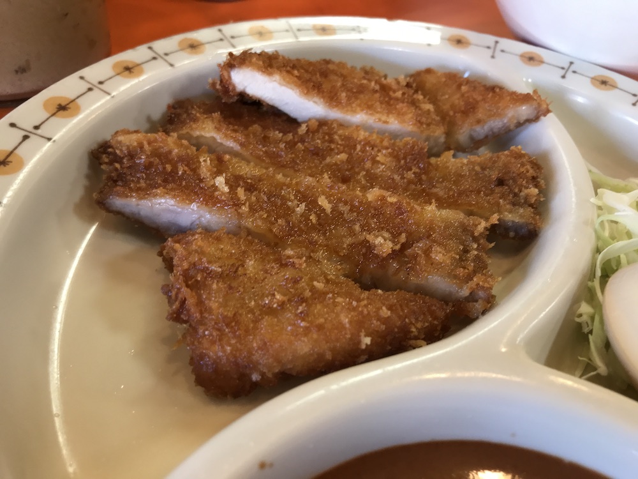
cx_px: 319
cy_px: 240
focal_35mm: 28
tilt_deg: -42.2
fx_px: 516
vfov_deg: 49.7
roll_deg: -5.8
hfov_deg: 63.4
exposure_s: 1/30
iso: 64
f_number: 1.8
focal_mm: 3.99
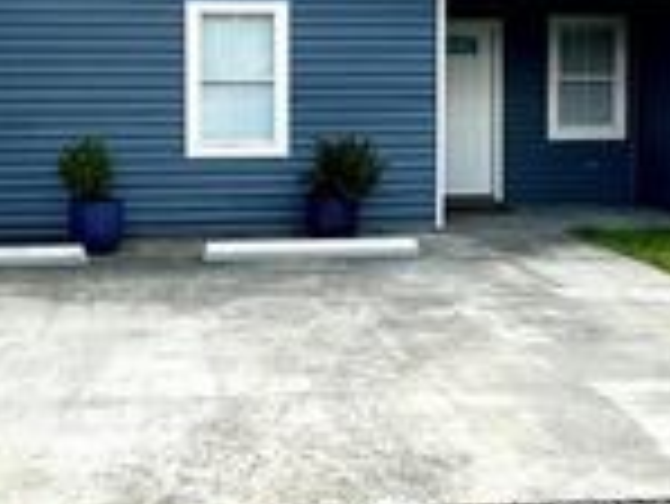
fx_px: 910
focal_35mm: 47
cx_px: 247
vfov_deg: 30.3
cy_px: 110
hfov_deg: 40.1
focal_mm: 2.22
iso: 40
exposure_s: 1/796
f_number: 2.2
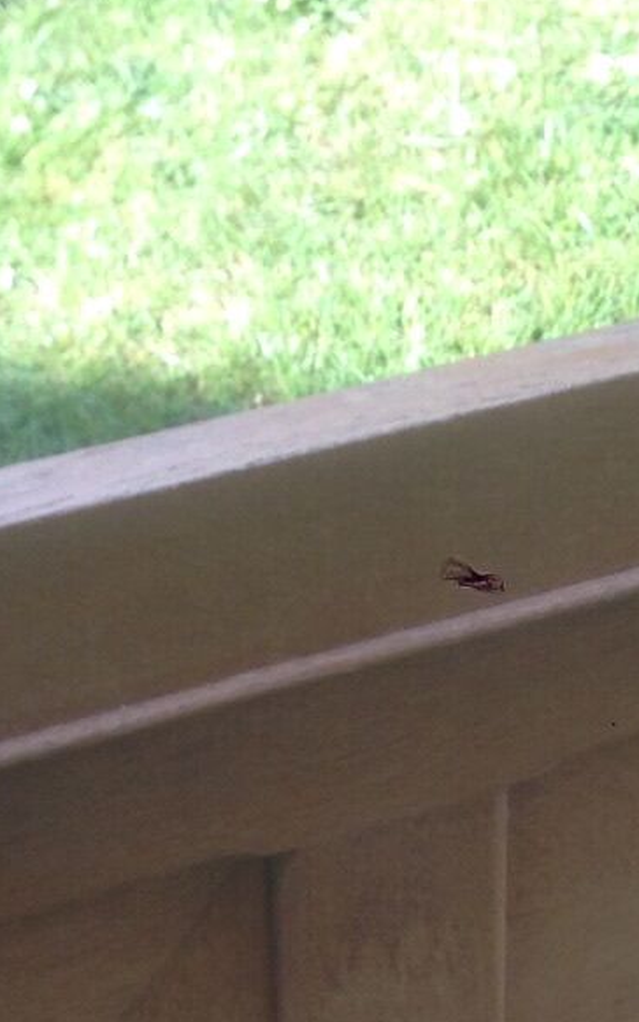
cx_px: 685
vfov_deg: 16.2
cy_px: 1280
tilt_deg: -42.0
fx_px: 3426
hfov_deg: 10.5
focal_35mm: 123
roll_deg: -0.1
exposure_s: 1/162
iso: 50
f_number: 2.4
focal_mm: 4.12
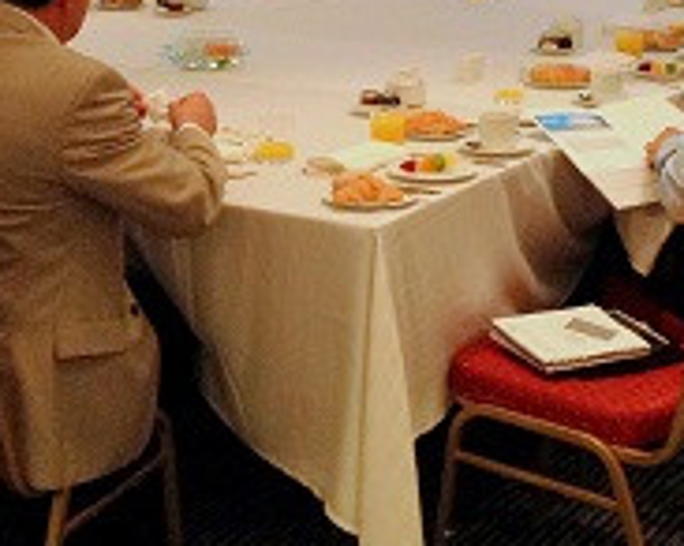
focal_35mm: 88
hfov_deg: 21.8
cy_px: -92
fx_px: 1780
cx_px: 318
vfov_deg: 16.8
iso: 200
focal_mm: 4.12
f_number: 2.4
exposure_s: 1/20
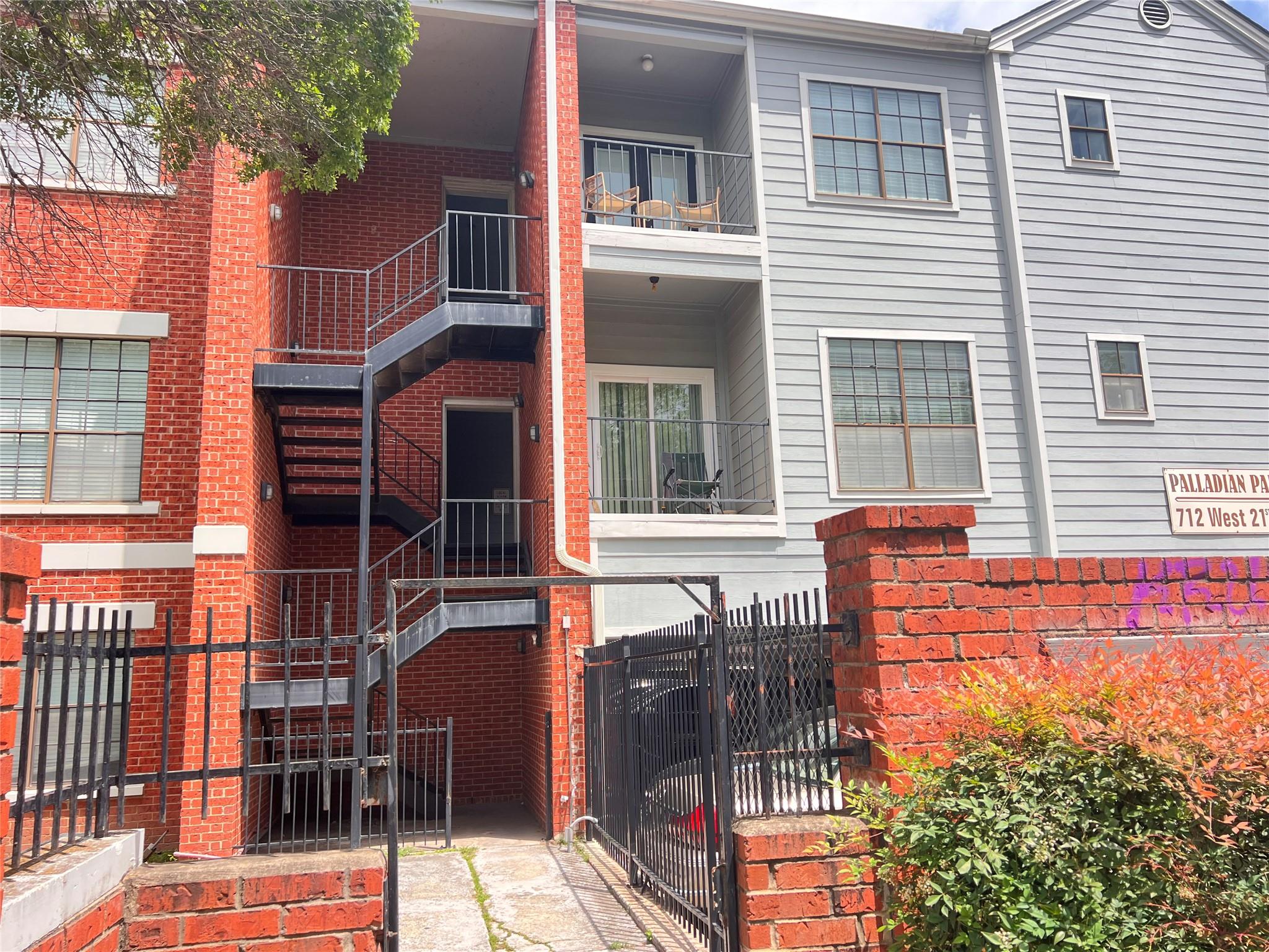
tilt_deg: +10.0
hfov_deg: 67.3
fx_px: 953
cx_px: 634
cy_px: 476
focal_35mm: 26
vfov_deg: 53.1
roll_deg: +1.8
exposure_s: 1/1068
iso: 50
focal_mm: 5.7
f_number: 1.5
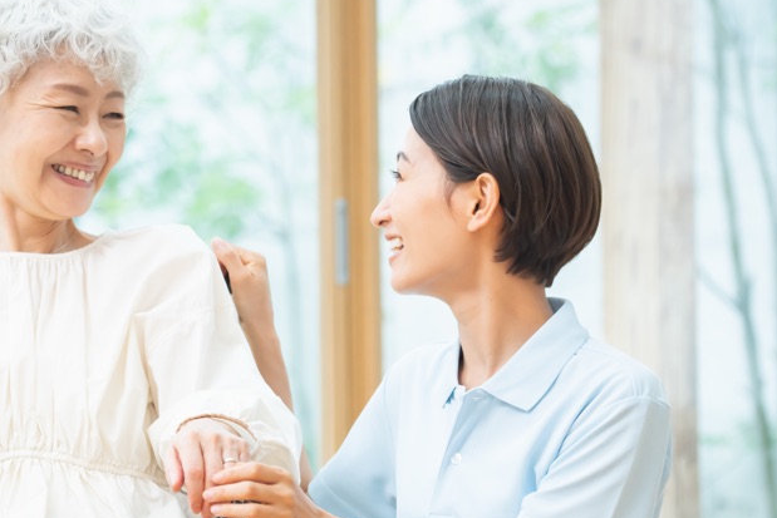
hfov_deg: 10.4
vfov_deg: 7.0
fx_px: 4253
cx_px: 266
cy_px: 320
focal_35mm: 197
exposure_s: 1/200
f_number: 4
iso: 1250
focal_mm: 122
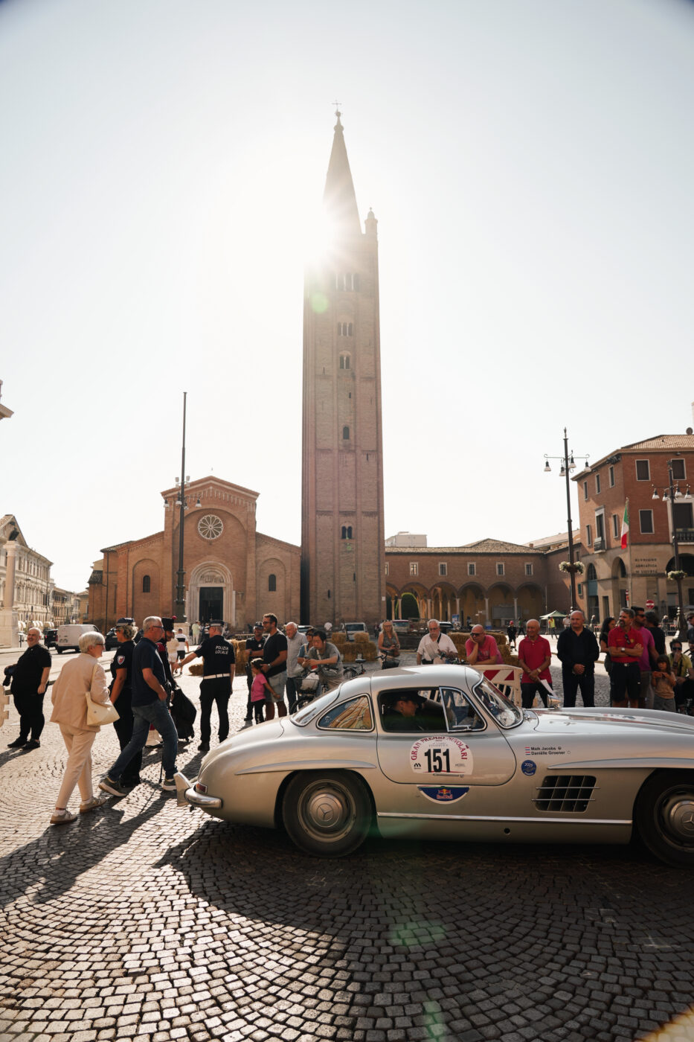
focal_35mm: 24
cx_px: 347
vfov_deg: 73.8
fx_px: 694
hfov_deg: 53.1
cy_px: 521
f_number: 4.5
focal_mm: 24
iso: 160
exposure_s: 1/400
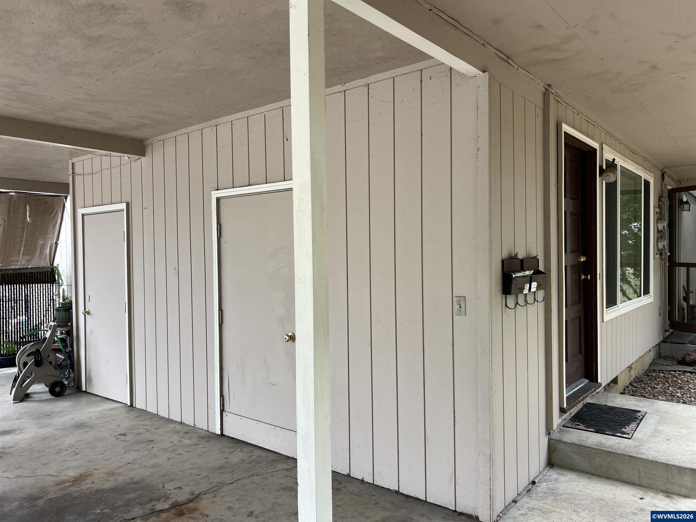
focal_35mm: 26
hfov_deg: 67.3
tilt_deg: -0.9
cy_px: 261
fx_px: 523
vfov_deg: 53.1
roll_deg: +1.1
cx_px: 348
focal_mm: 5.7
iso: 32
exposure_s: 1/121
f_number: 1.5
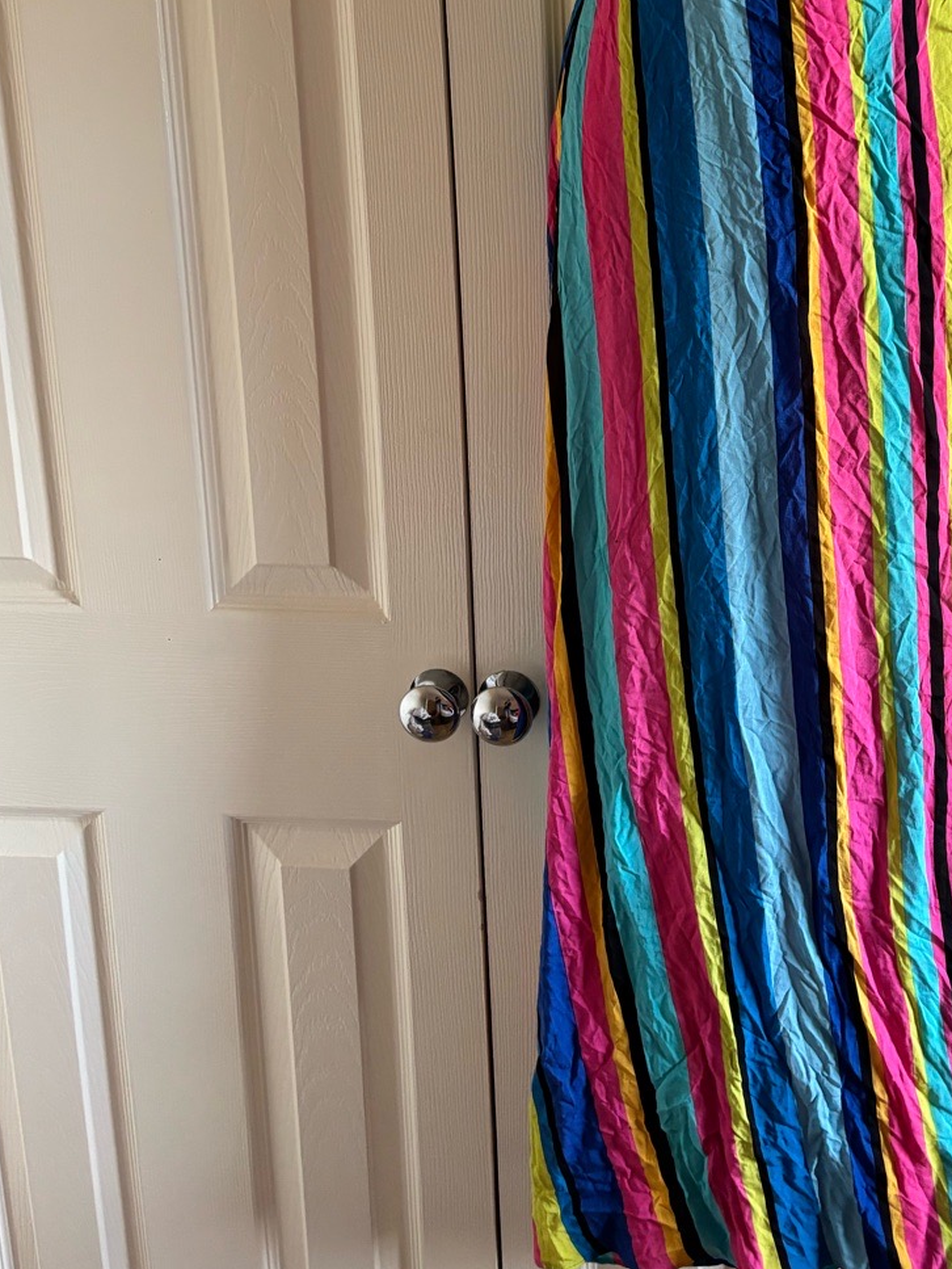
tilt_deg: -13.8
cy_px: 314
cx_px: 719
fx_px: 1576
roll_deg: -0.1
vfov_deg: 42.5
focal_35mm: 43
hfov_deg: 32.9
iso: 200
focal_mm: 5.96
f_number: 1.6
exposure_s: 1/60
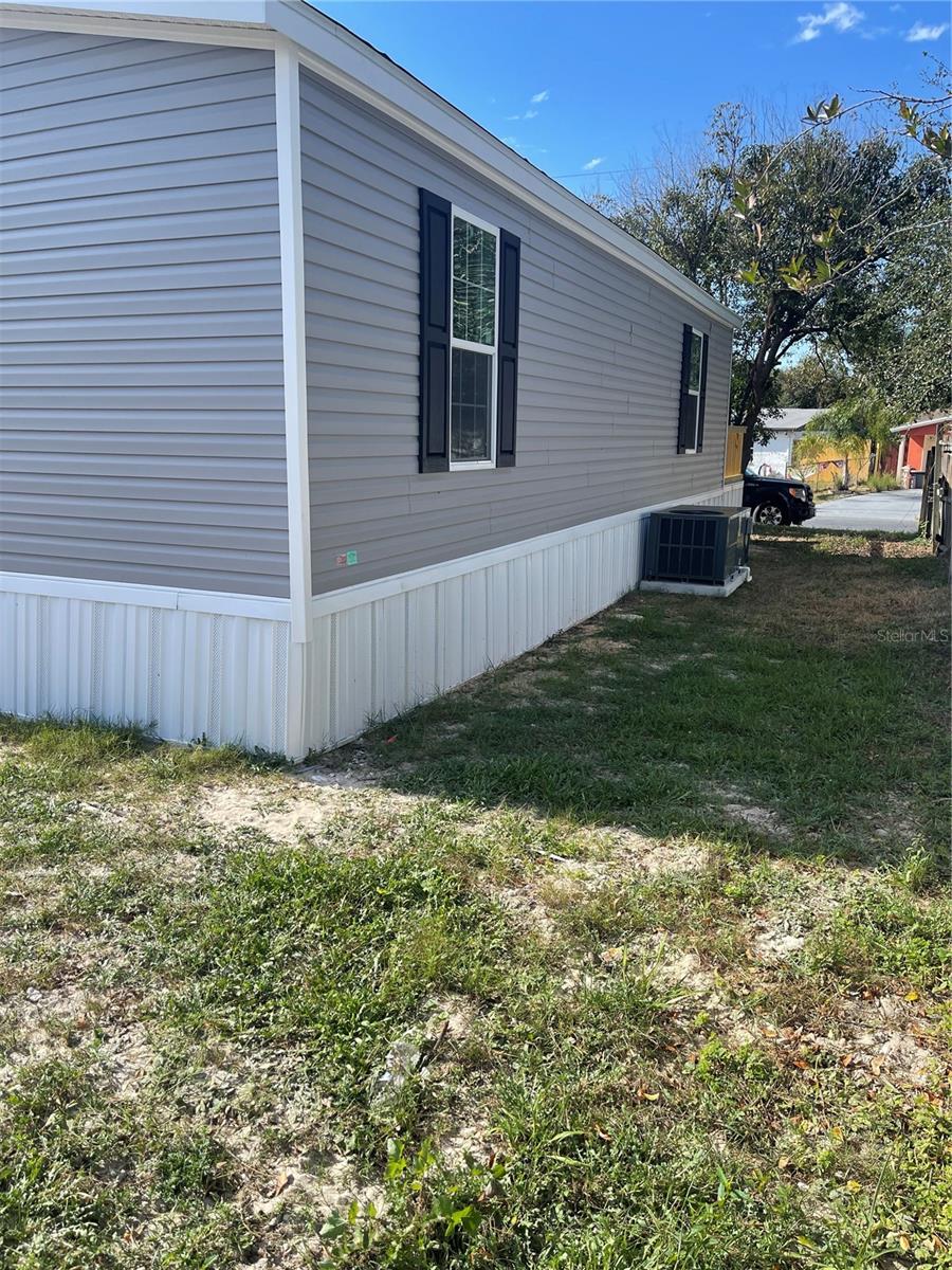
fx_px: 917
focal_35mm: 25
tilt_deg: -12.1
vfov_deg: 69.4
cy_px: 635
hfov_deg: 54.9
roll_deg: +0.5
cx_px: 476
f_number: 1.6
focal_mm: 5.1
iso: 32
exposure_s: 1/1420
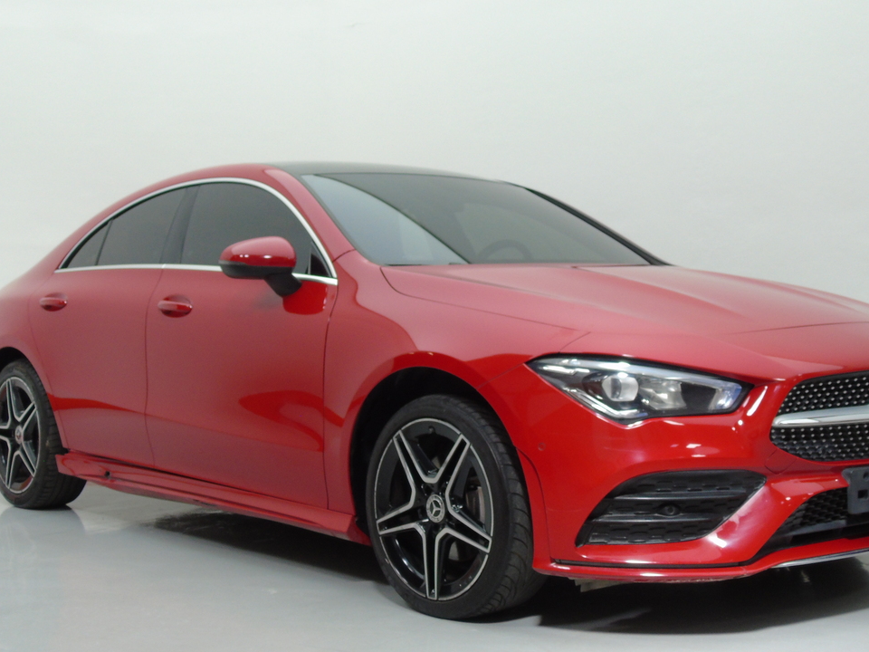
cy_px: 328
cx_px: 475
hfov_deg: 38.2
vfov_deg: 29.1
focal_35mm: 50
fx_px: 1255
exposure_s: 1/30
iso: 100
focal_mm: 7.1
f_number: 3.9
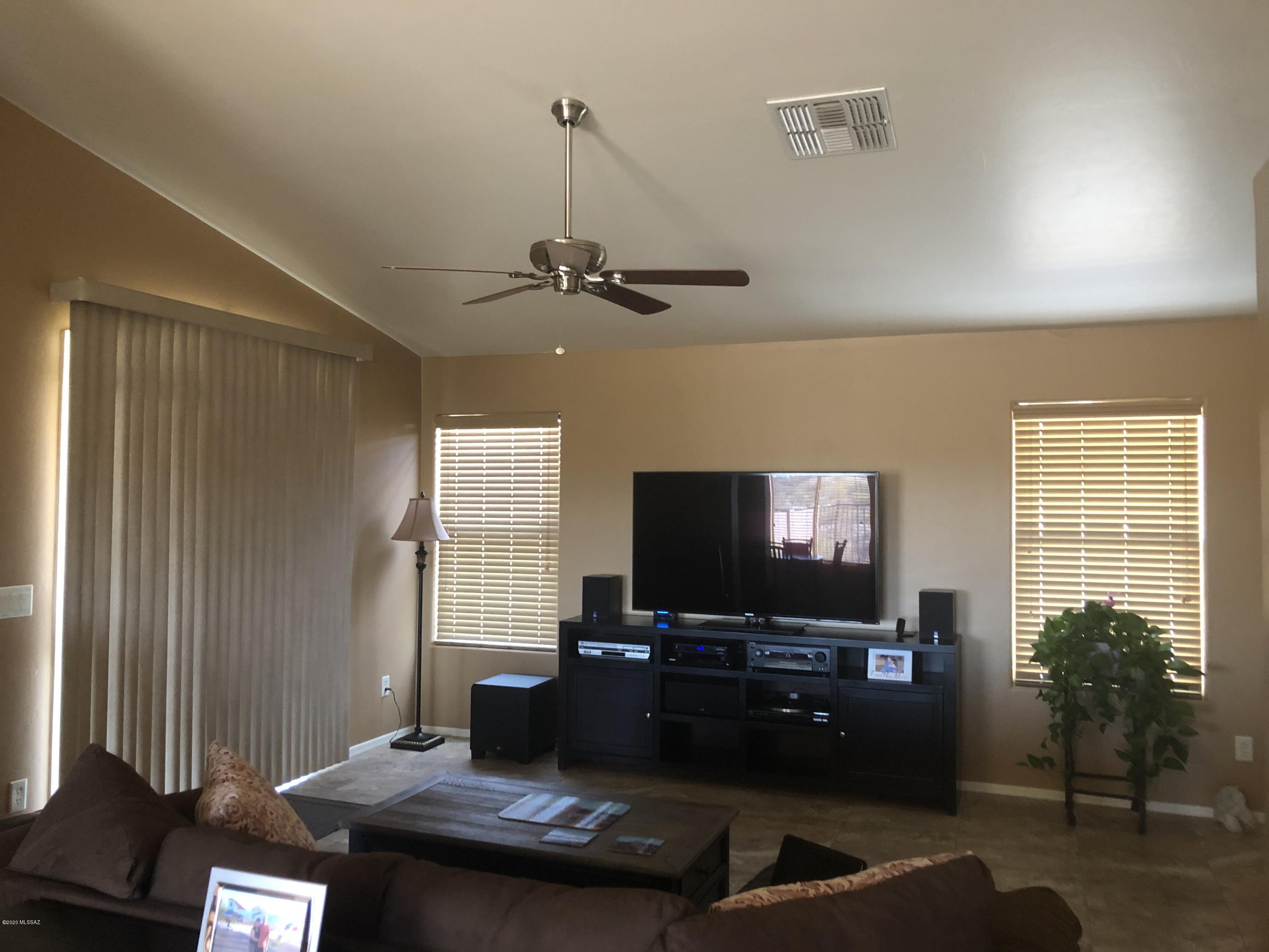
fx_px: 1026
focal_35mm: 28
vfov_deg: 49.7
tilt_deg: +0.6
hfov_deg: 63.4
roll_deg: -1.7
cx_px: 634
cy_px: 476
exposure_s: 1/13
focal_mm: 3.99
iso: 100
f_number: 1.8
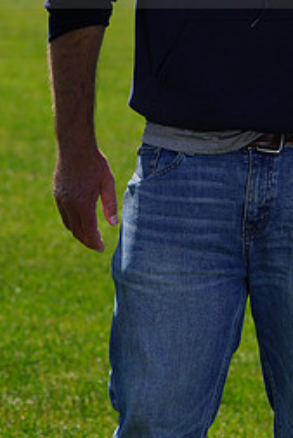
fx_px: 3694
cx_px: 296
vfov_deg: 6.8
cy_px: -47
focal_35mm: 303
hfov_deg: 4.5
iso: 100
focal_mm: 132
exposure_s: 1/250
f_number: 8
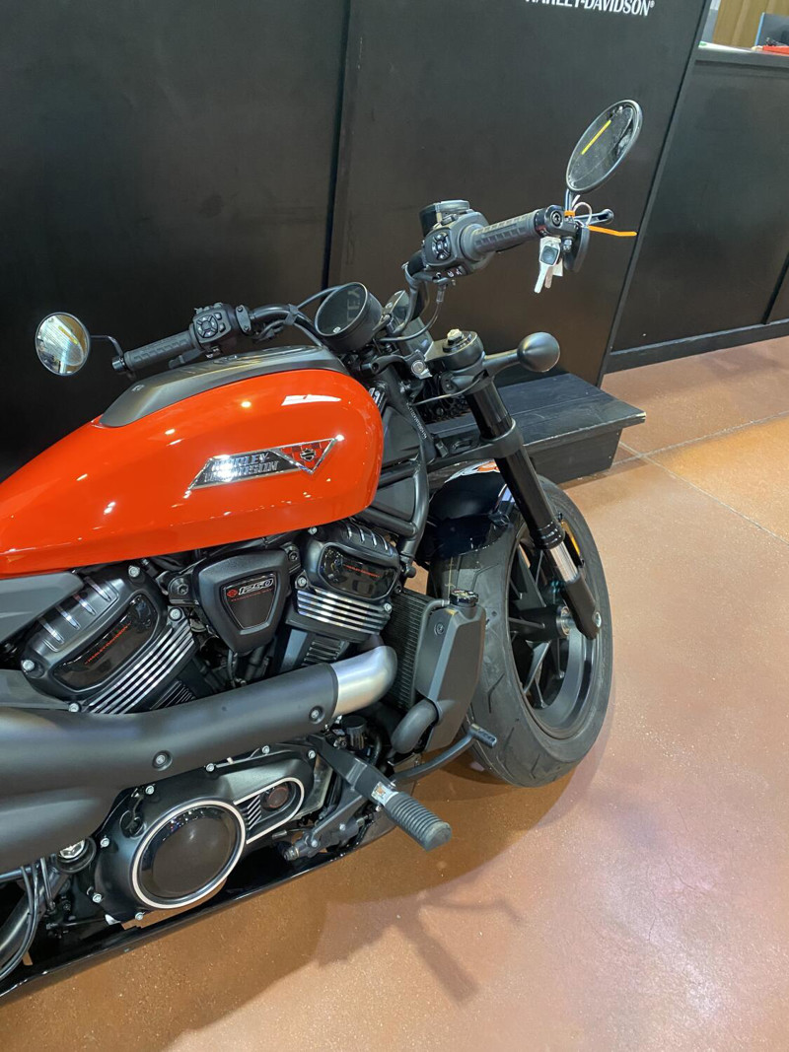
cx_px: 394
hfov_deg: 53.1
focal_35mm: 26
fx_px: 790
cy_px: 526
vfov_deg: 67.3
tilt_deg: -33.3
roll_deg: -8.6
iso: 500
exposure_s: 1/60
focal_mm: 4.25
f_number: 1.8
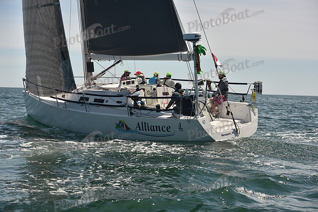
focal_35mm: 70
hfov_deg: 28.8
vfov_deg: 19.5
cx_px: 159
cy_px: 106
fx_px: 618
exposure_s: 1/800
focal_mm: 70
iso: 250
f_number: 5.6
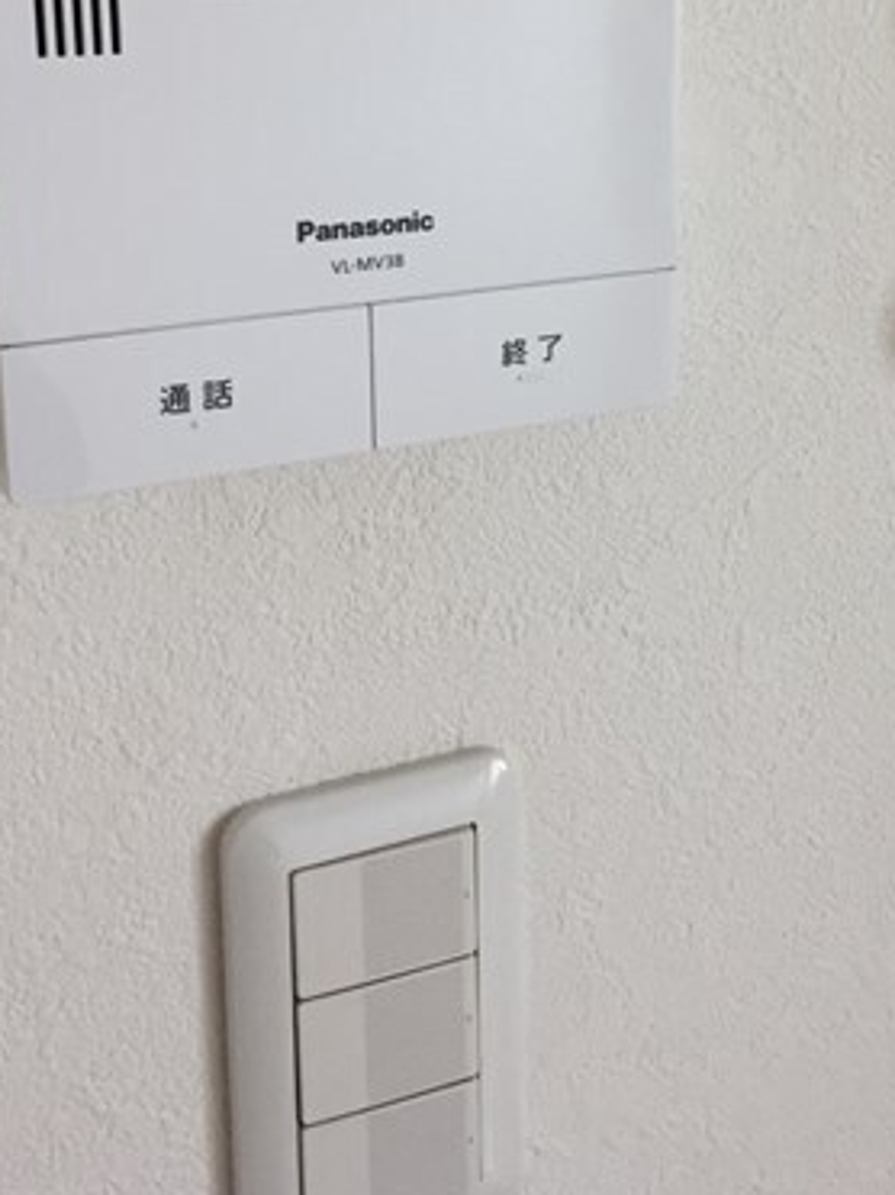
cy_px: 229
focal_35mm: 50
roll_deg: +0.2
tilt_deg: -10.6
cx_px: 602
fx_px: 1725
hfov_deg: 28.9
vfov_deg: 36.8
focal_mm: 4.15
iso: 40
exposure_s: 1/30
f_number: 2.2
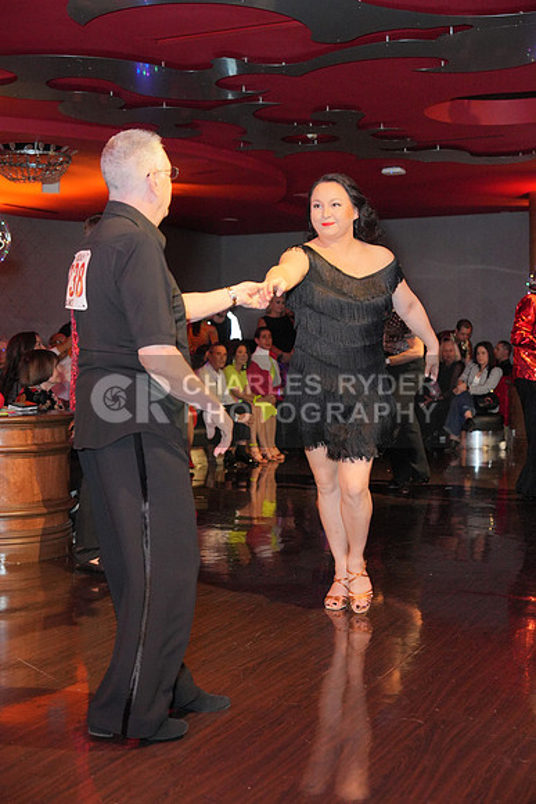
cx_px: 268
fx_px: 1116
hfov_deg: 27.0
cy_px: 402
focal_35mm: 50
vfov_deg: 39.6
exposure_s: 1/125
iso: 4000
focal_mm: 50
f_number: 4
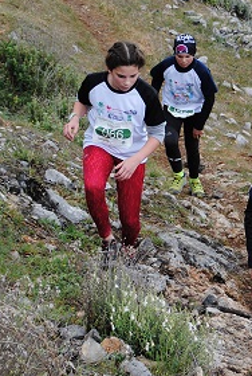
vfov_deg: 11.8
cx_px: 184
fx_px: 1818
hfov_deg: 7.9
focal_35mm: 174
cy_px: 175
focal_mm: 56
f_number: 5
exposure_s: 1/320
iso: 200
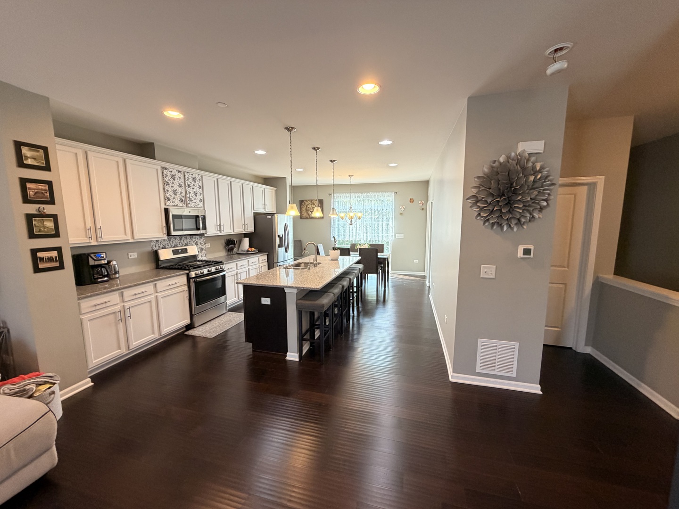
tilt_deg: -7.0
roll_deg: +0.4
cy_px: 254
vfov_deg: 85.7
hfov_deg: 102.1
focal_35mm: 14
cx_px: 340
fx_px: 275
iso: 200
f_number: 2.2
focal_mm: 2.22
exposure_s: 1/60
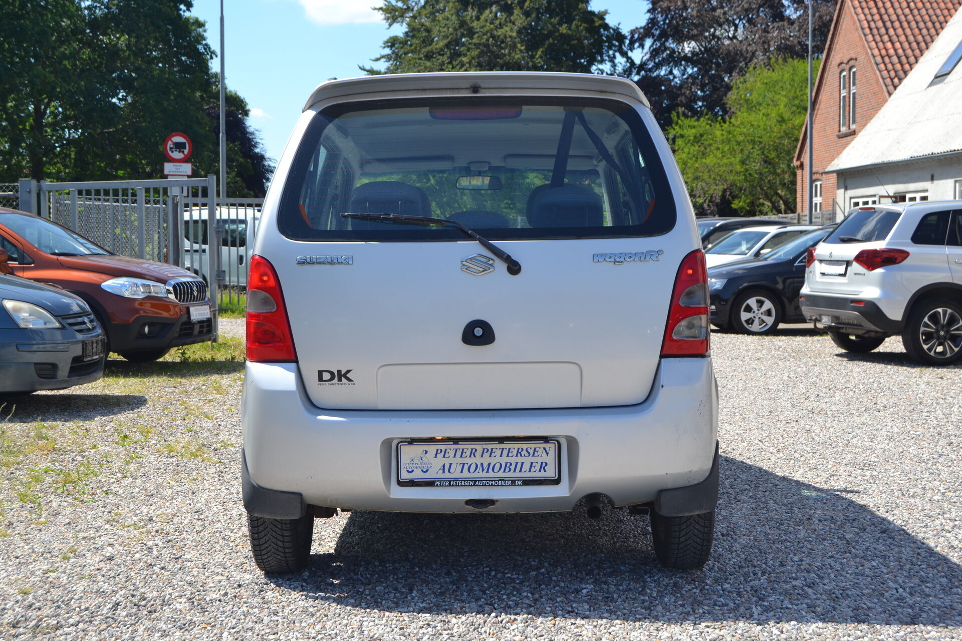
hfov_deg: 41.1
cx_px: 481
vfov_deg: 28.1
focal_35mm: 48
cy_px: 320
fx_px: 1283
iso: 100
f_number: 8
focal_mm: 32
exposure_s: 1/250
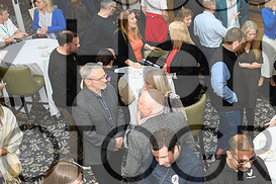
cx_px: 190
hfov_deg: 38.3
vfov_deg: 26.5
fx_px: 391
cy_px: 104
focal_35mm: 51
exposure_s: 1/160
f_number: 4
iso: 1250
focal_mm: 24
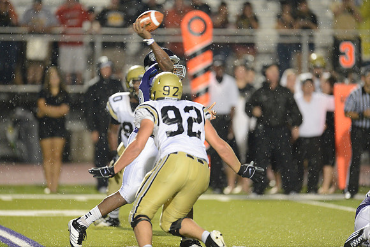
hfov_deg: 5.2
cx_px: 185
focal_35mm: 400
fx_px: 4112
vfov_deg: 3.4
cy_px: 124
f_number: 2.8
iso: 5000
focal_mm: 400
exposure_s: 1/1000
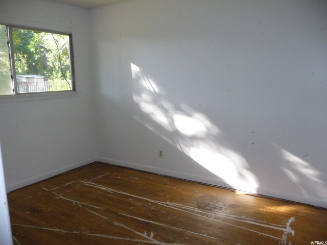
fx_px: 265
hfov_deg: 63.4
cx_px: 164
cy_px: 122
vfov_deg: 49.7
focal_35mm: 28
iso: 400
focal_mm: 4.7
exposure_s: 1/200
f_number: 3.3
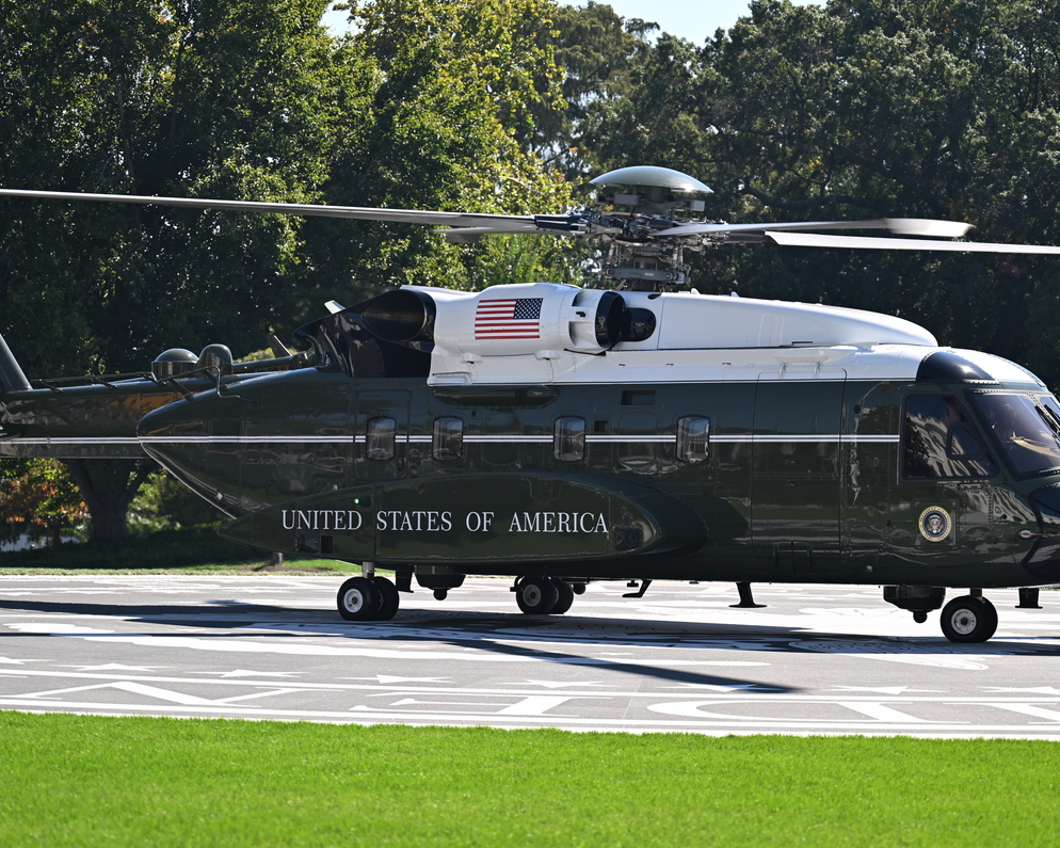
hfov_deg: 17.3
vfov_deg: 13.9
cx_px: 582
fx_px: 3482
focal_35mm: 111
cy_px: 423
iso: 140
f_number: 4
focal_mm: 98
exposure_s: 1/800
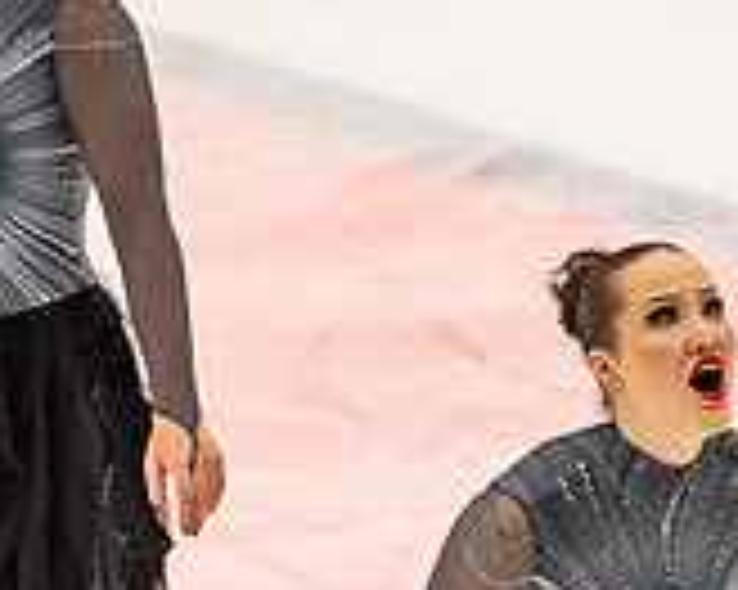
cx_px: 115
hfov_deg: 2.4
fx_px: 17725
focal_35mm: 812
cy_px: 496
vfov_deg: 1.9
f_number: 4
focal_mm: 122
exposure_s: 1/500
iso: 900
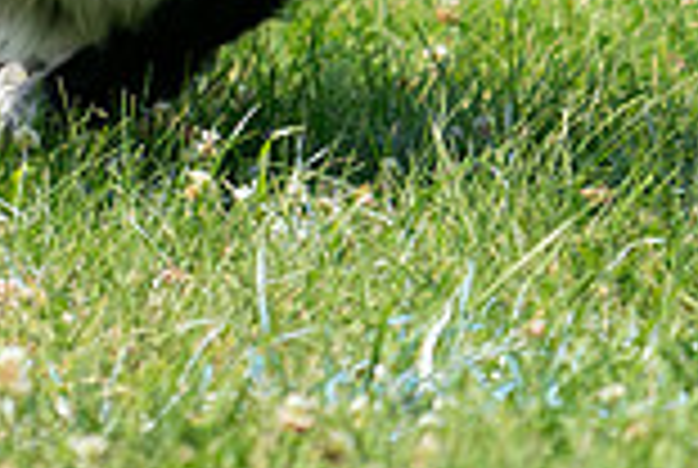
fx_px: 14492
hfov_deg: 2.8
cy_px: -389
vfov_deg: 1.8
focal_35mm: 746
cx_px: -171
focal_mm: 200
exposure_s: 1/4000
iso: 1250
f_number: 5.6
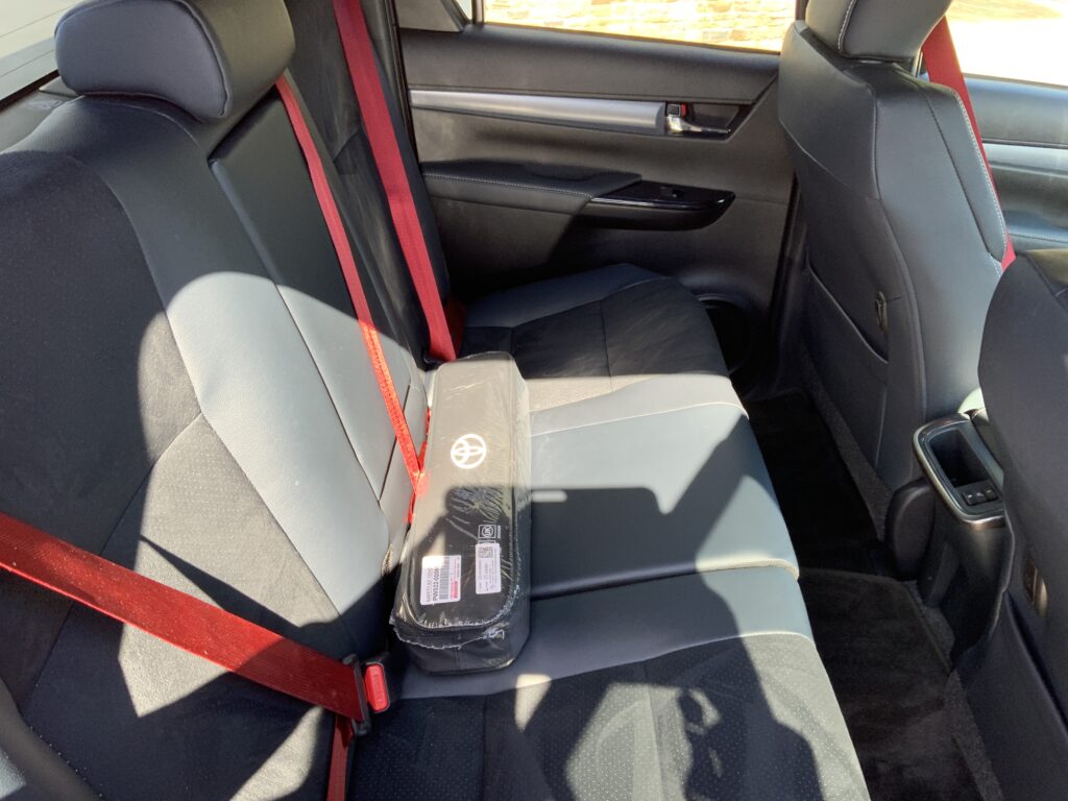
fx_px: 895
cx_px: 534
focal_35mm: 29
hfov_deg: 61.7
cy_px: 400
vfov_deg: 48.2
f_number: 1.8
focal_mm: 3
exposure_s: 1/122
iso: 40
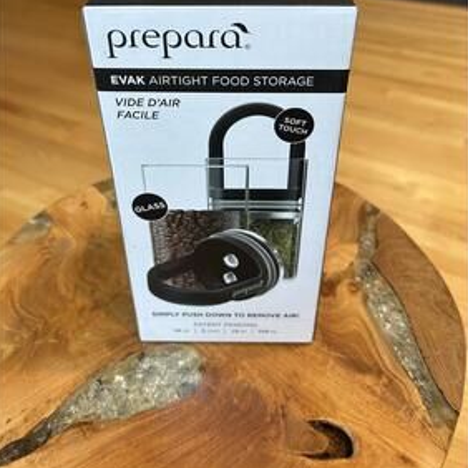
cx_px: 232
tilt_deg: -34.5
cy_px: 168
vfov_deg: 51.8
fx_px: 474
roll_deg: +0.2
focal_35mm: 31
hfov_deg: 52.5
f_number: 1.5
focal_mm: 5.7
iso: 160
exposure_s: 1/60
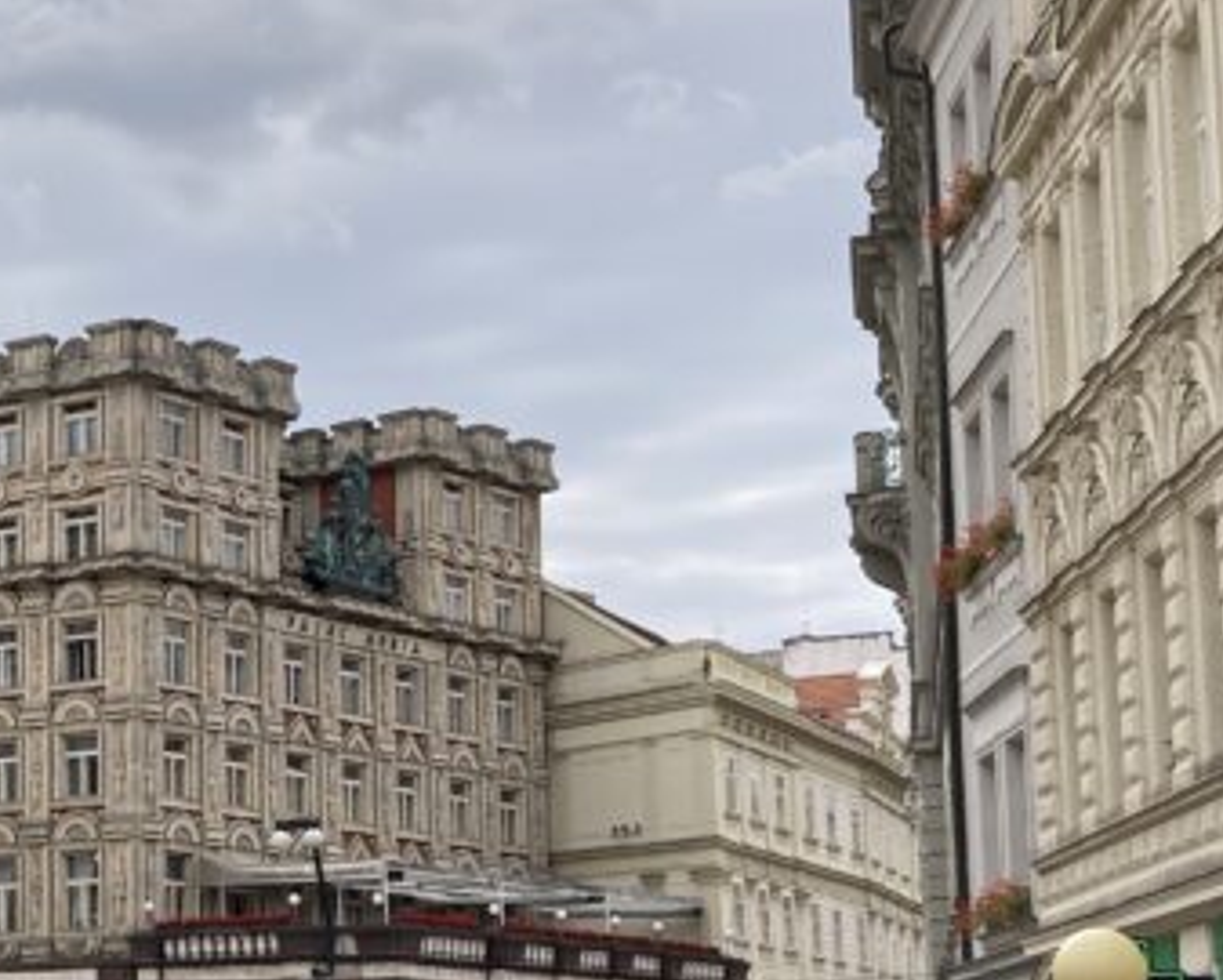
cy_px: 722
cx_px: -105
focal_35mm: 83
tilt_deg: +8.9
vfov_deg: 18.4
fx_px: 3006
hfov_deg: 21.8
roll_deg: -0.8
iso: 20
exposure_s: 1/1429
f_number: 1.8
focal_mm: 3.99
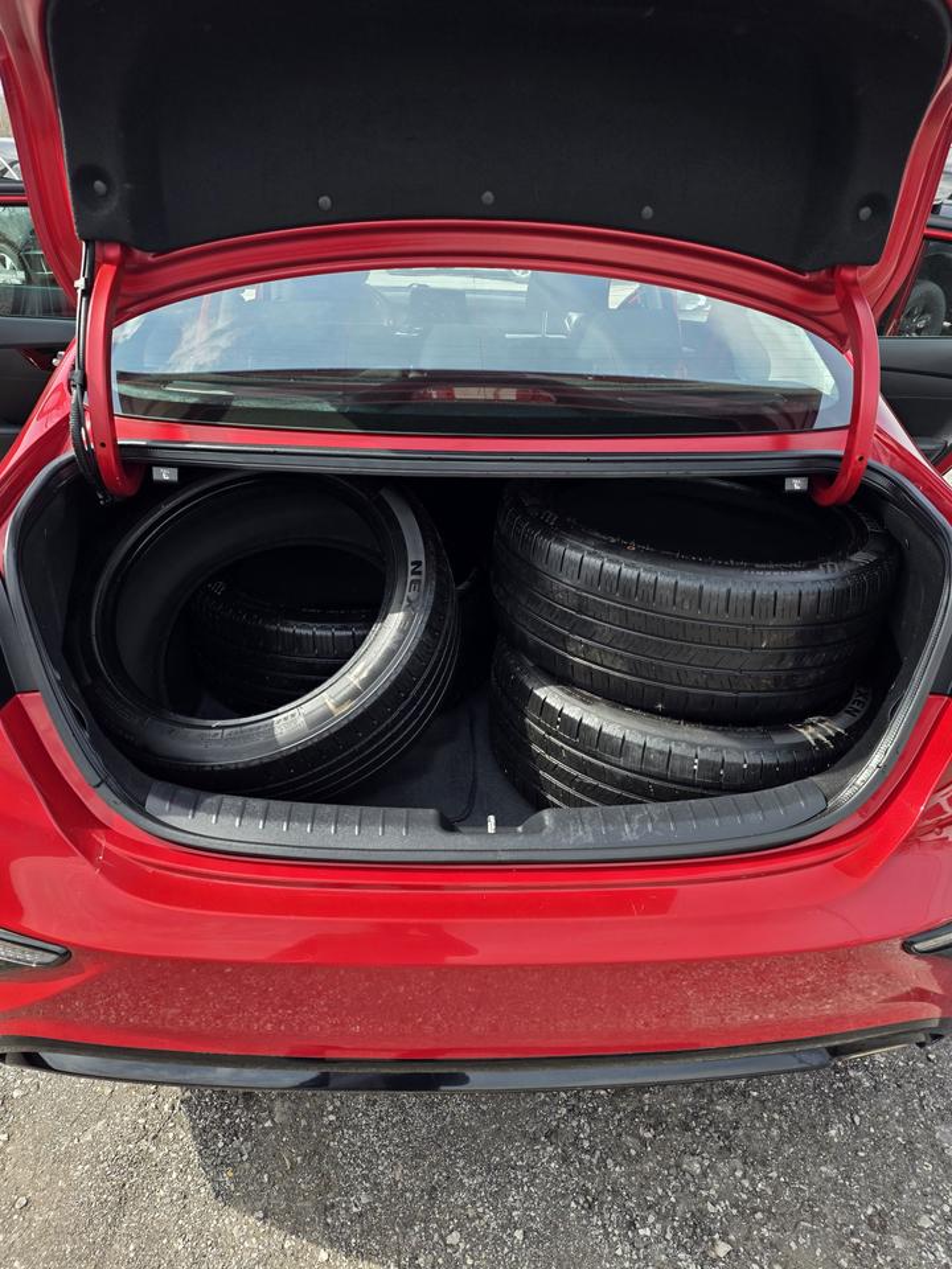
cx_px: 476
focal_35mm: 23
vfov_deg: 73.9
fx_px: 843
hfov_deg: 58.9
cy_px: 634
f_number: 1.7
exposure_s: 1/1376
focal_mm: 6.25
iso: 80
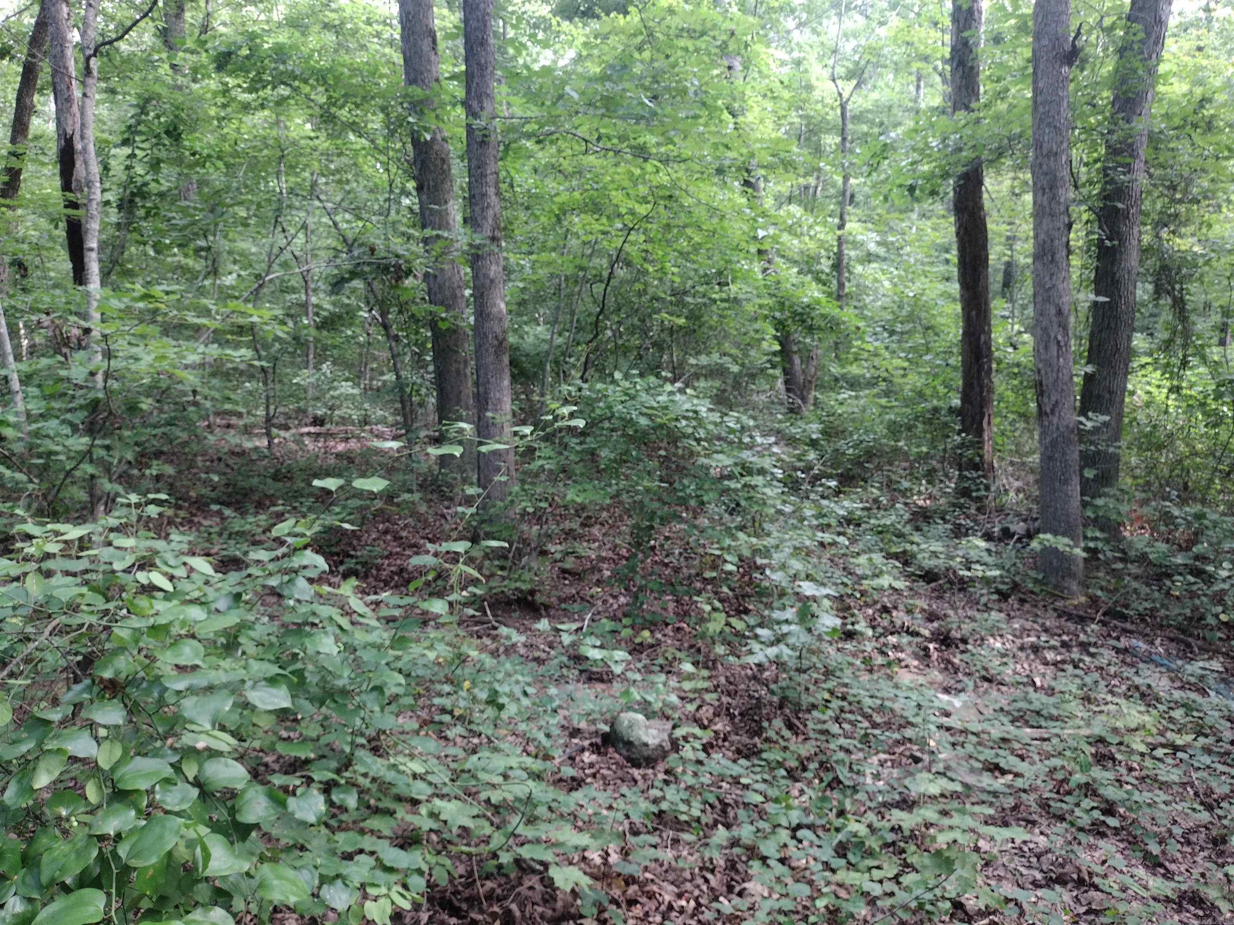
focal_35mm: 27
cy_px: 462
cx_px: 617
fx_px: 963
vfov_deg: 51.4
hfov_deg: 65.3
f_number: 1.7
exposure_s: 1/60
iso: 249
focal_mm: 4.71
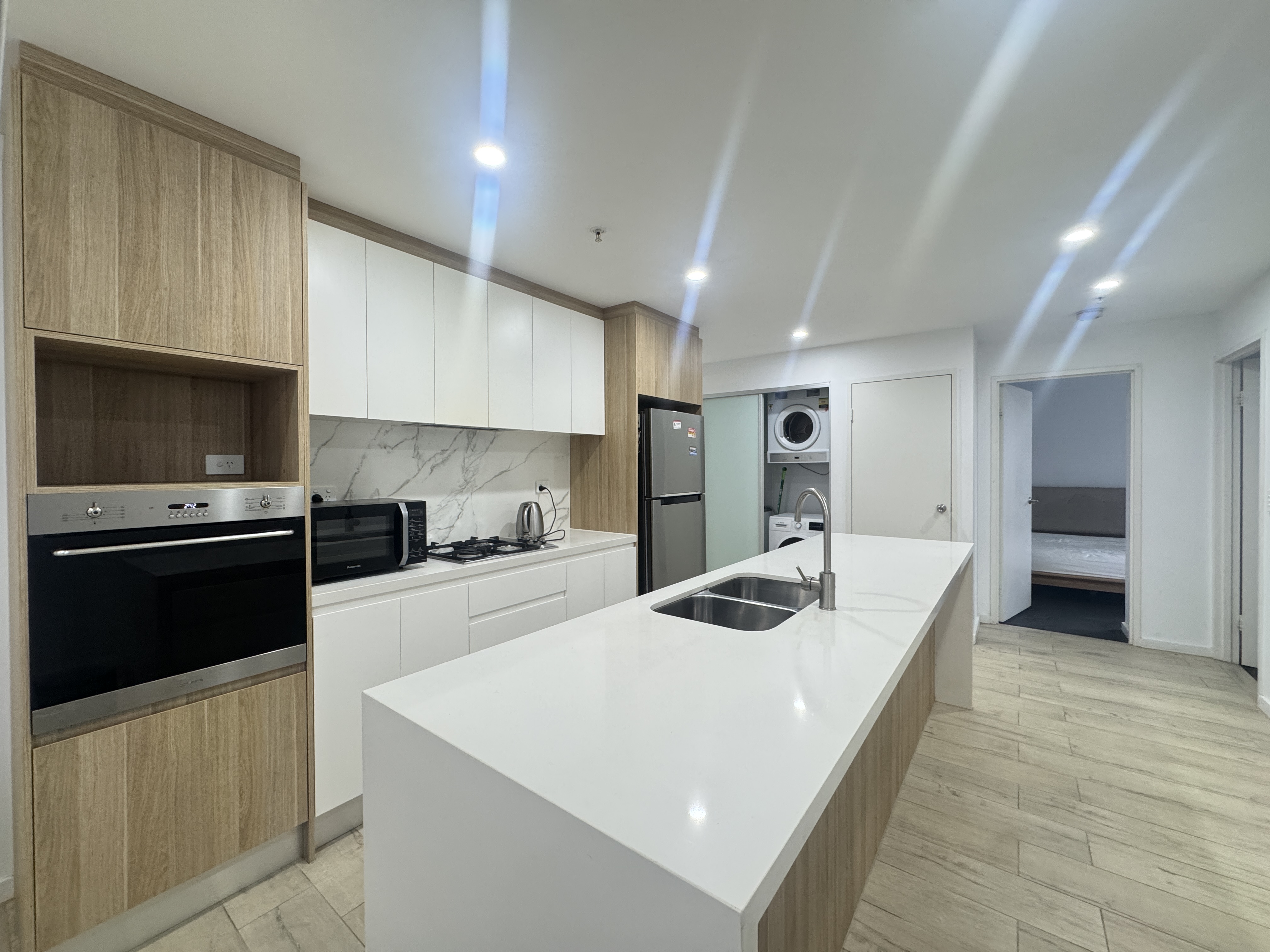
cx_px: 635
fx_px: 514
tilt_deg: -0.8
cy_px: 476
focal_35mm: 14
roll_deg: +1.0
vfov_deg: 85.7
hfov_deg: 102.1
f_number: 2.2
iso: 250
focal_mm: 2.22
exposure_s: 1/100
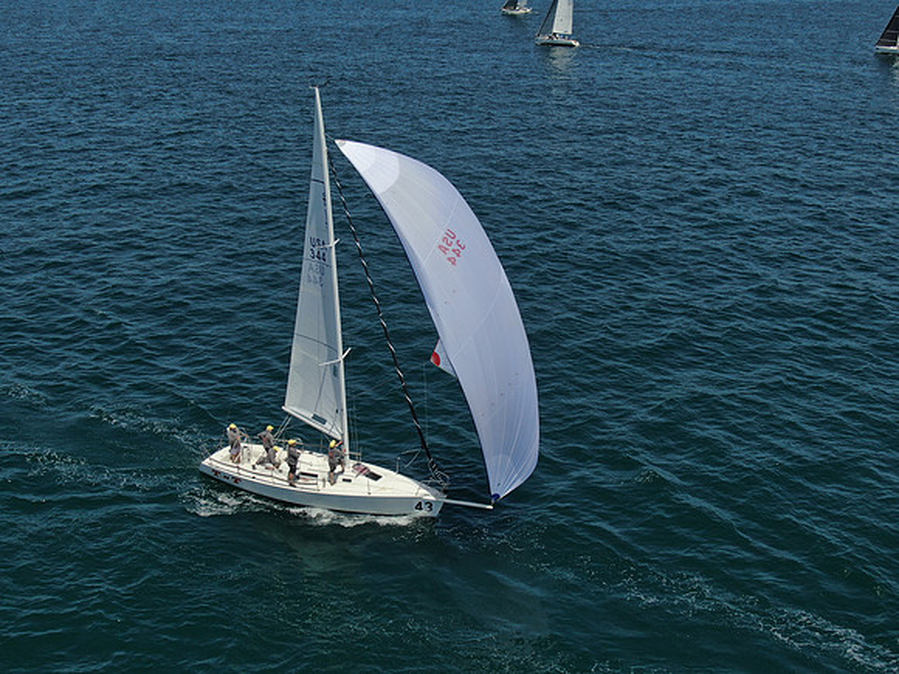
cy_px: 337
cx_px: 450
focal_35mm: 48
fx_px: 1247
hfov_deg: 39.7
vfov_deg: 30.3
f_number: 3.8
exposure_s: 1/1600
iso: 100
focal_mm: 8.6
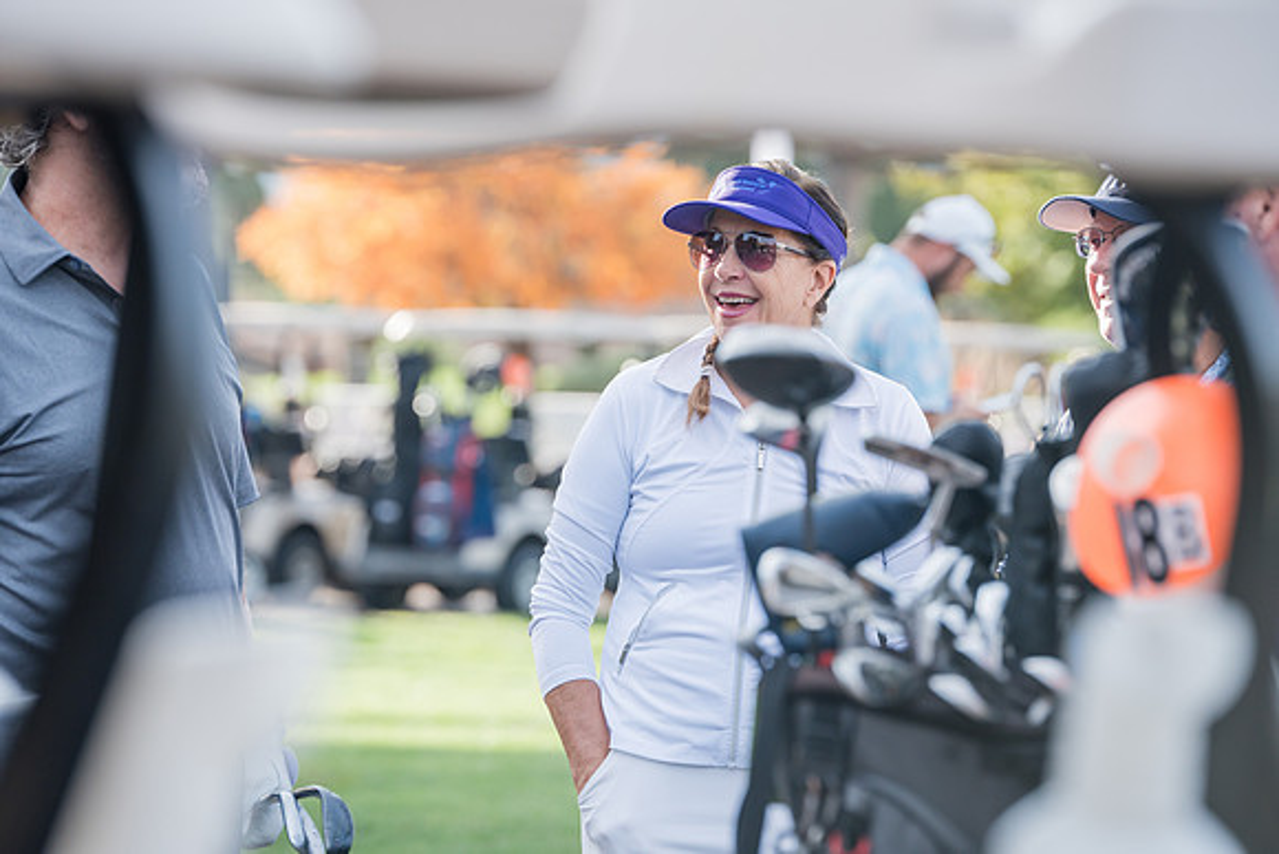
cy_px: 427
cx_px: 640
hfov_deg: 12.6
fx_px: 5792
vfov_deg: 8.4
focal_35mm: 163
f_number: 4.5
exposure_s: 1/800
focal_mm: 163
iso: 500
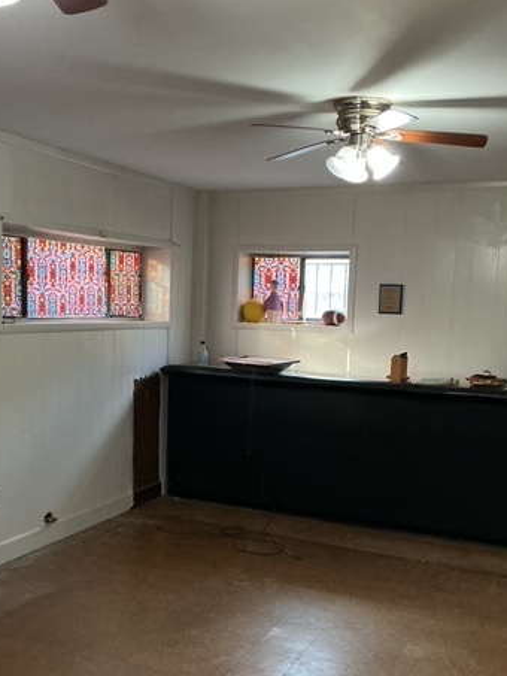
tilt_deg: -3.7
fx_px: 800
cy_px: 366
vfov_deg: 45.7
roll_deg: -1.1
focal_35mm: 41
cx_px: 216
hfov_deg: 35.1
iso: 320
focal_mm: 3
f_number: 1.8
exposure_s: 1/40
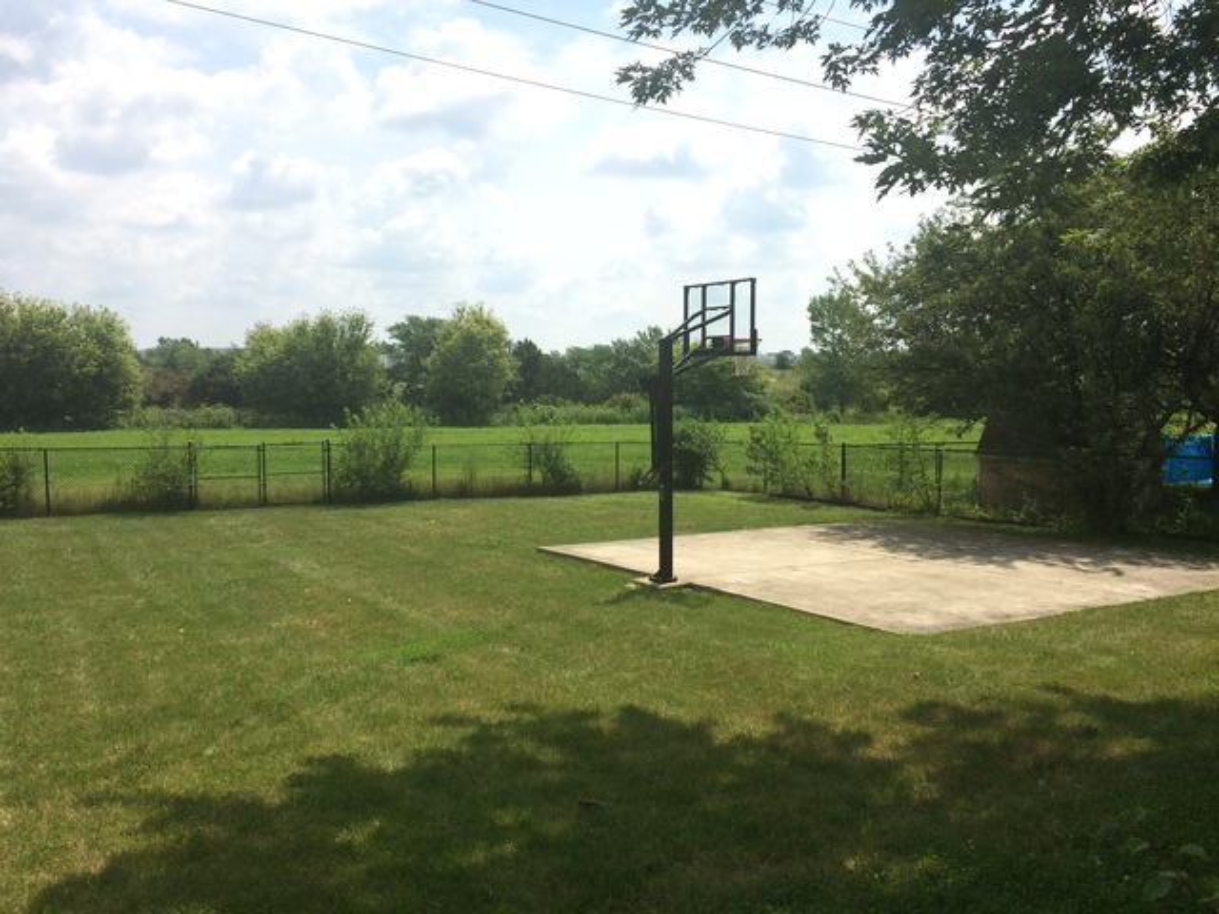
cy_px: 457
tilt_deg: -4.8
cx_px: 610
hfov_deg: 61.7
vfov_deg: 48.2
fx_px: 1021
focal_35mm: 29
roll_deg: +0.0
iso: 32
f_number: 2.2
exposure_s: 1/4115
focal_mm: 4.15
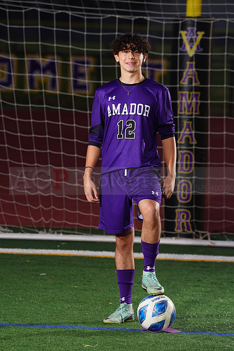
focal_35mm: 259
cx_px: 117
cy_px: 176
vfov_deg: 7.9
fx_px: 2524
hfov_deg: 5.3
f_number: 7.1
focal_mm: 259
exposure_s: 1/200
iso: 200
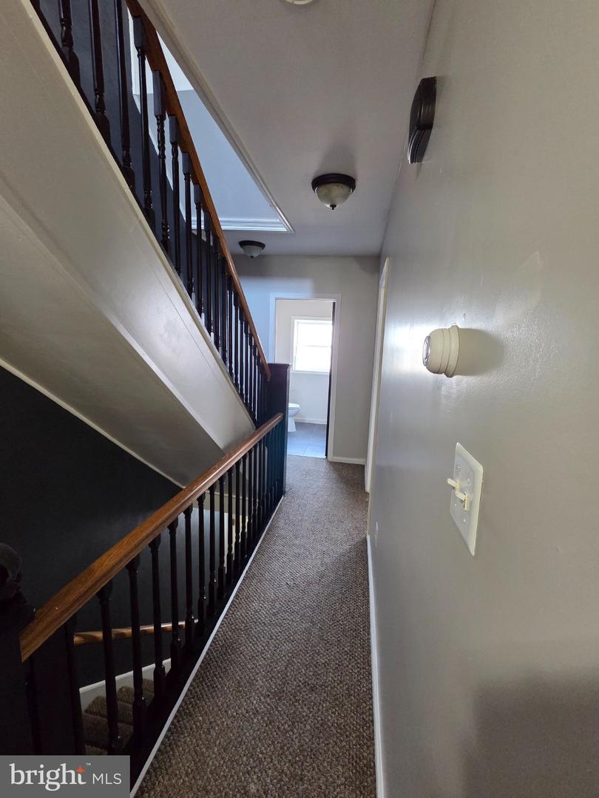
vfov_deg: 106.2
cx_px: 300
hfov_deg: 89.9
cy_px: 399
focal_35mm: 13
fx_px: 300
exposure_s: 1/60
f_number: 2.2
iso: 800
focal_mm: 2.2
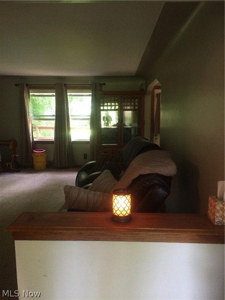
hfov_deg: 48.2
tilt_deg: -8.7
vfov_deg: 61.7
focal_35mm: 29
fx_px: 251
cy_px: 150
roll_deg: +0.1
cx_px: 112
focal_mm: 4.15
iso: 160
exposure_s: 1/30
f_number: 2.2
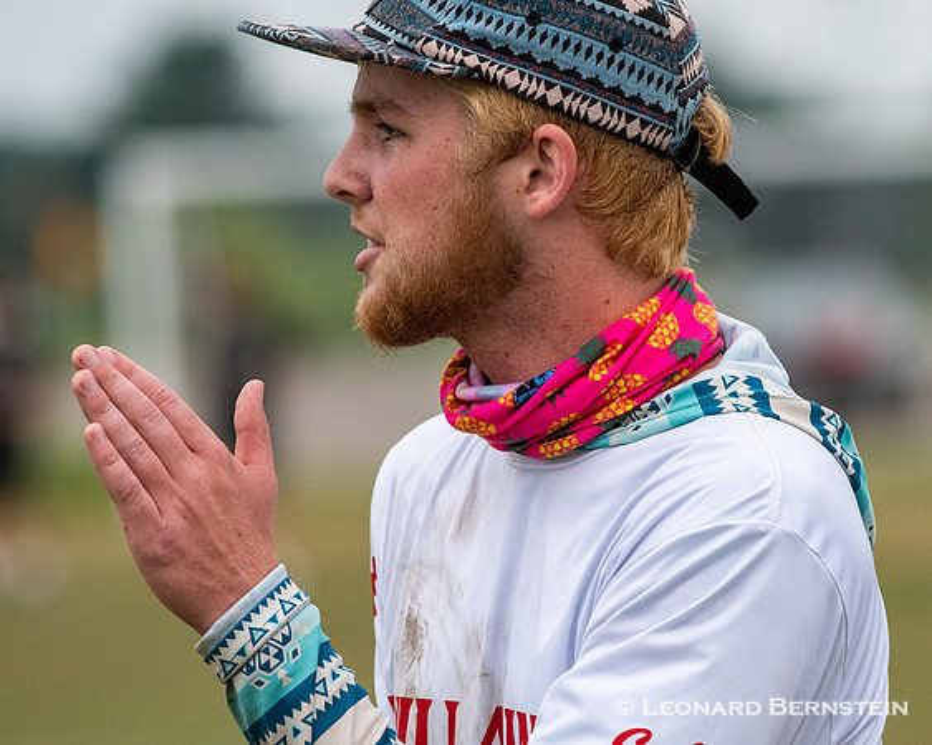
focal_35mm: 507
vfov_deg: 3.1
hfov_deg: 3.8
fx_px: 13975
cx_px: 559
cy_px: 372
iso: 1600
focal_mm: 300
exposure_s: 1/2500
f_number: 6.3
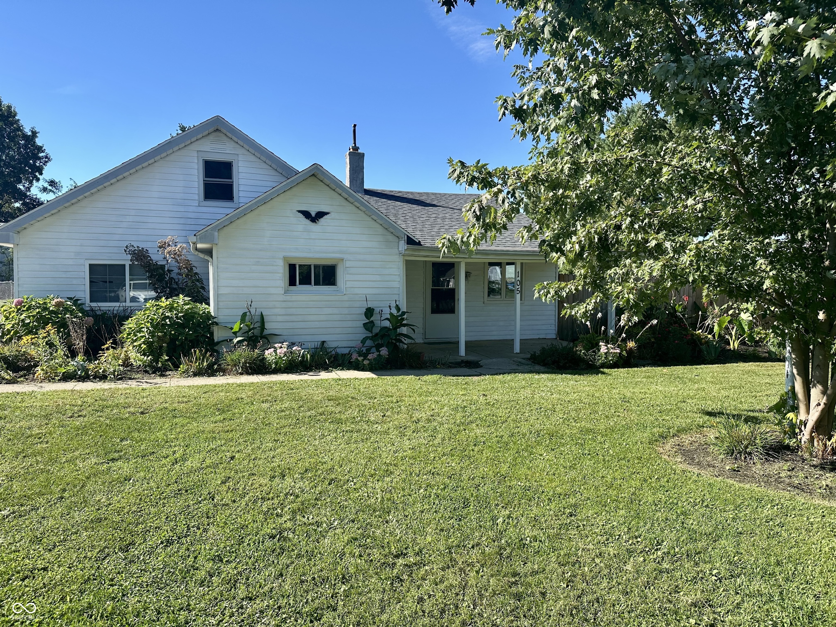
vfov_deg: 56.8
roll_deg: -0.4
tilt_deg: -2.5
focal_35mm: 24
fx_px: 580
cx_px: 418
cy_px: 314
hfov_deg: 71.6
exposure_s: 1/2353
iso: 80
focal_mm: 6.86
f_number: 1.78
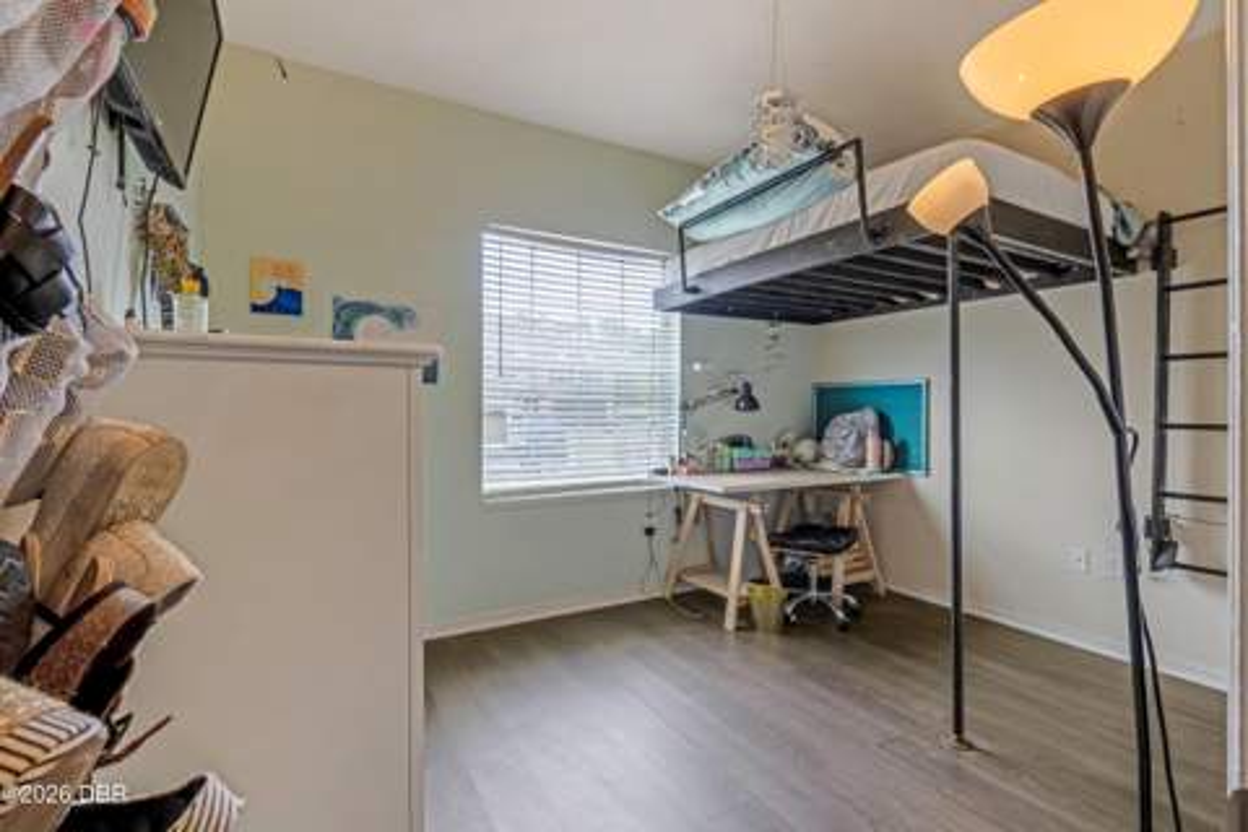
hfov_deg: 95.0
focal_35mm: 16
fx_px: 572
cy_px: 416
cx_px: 624
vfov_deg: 72.1
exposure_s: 1/250
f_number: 9
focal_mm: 11
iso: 320
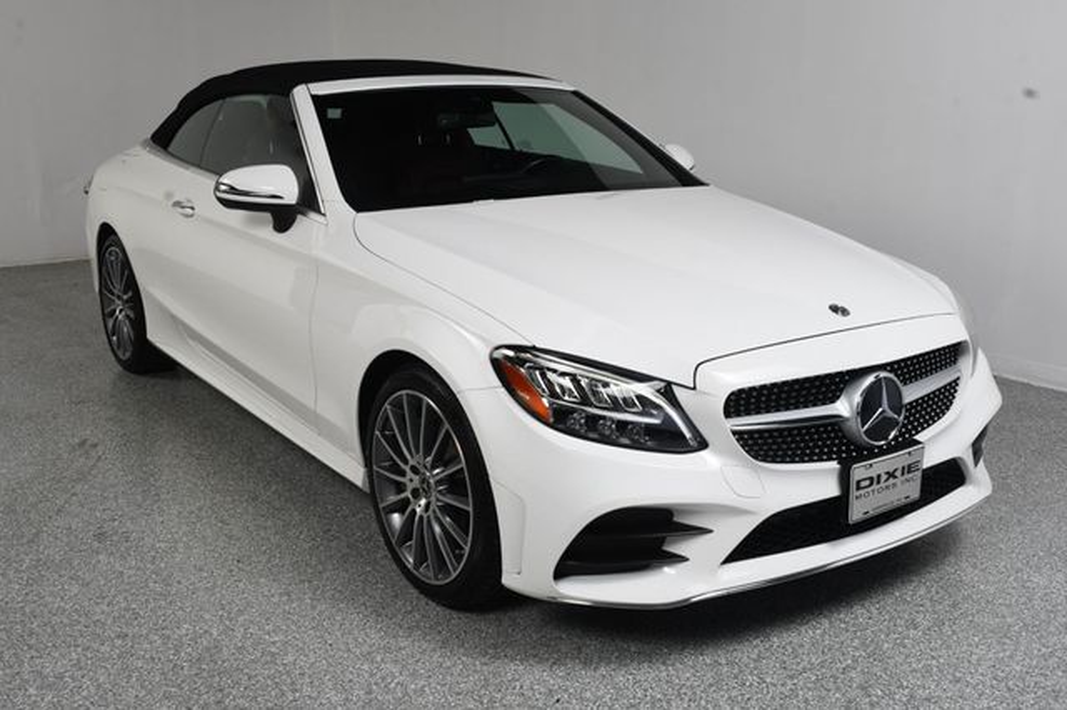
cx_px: 534
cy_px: 355
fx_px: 1155
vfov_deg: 34.2
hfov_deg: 49.6
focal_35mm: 39
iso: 100
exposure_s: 1/160
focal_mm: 26
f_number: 13
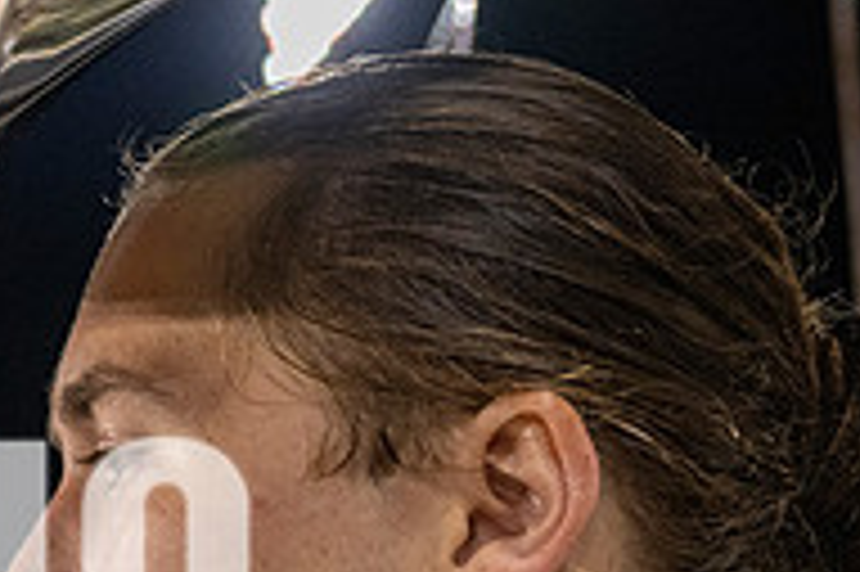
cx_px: -90
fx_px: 1742
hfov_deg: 25.6
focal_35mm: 73
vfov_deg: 17.9
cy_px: 651
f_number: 3.2
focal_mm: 24
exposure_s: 1/500
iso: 2000
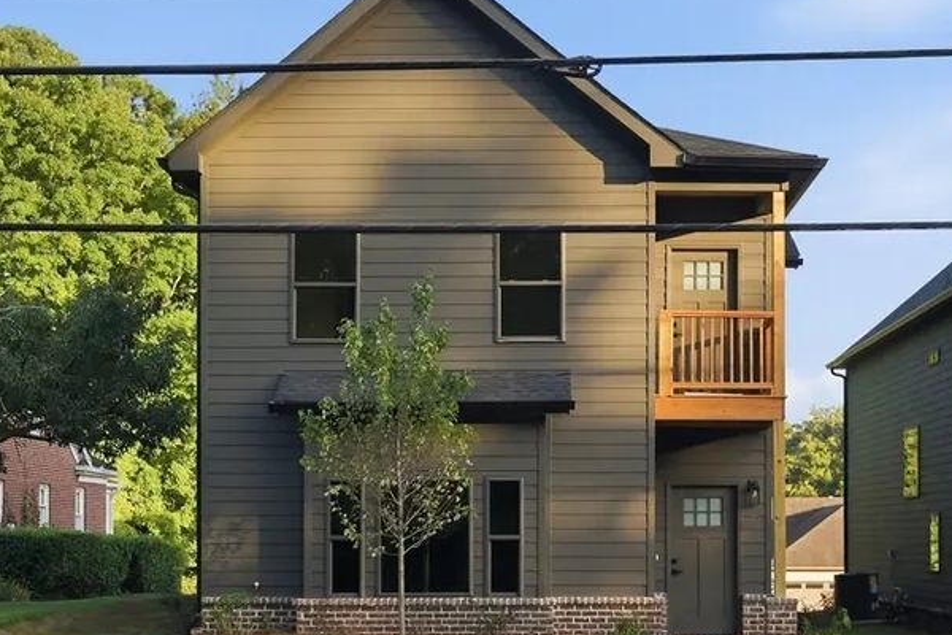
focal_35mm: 58
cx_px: 517
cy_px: 380
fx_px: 1534
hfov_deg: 34.5
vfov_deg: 23.3
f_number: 5.6
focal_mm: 23.1
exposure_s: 1/160
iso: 100
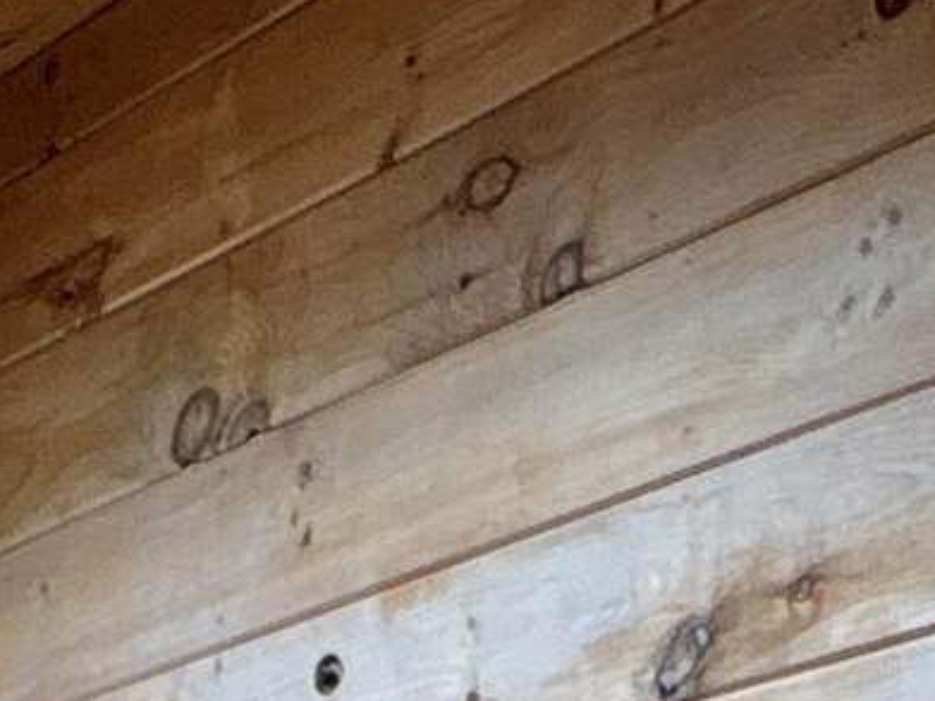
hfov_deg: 17.9
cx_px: 572
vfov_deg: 11.0
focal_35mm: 110
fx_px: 2970
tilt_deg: -4.6
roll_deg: -0.8
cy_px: 1768
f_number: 2.2
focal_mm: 2.22
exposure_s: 1/210
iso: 125
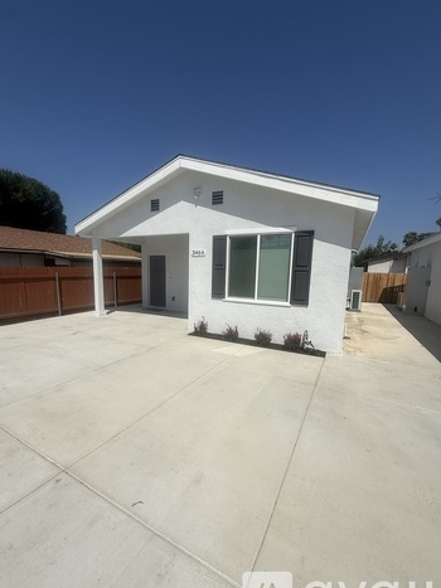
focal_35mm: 15
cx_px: 210
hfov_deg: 81.7
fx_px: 255
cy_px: 307
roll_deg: -1.2
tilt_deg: -7.7
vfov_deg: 98.1
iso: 50
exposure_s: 1/6173
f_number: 2.2
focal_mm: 2.22
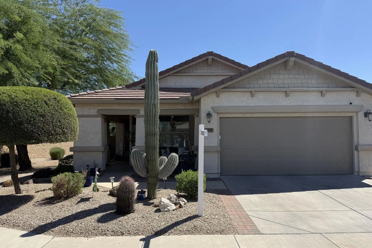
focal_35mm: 26
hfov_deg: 69.4
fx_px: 269
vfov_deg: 49.5
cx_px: 189
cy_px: 129
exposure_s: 1/4405
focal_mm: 6.76
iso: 80
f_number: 1.78
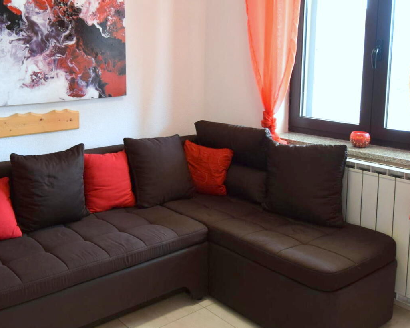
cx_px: 111
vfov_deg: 43.6
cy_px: 97
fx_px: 400
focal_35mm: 33
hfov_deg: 52.3
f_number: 4
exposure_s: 1/80
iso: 400
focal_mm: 10
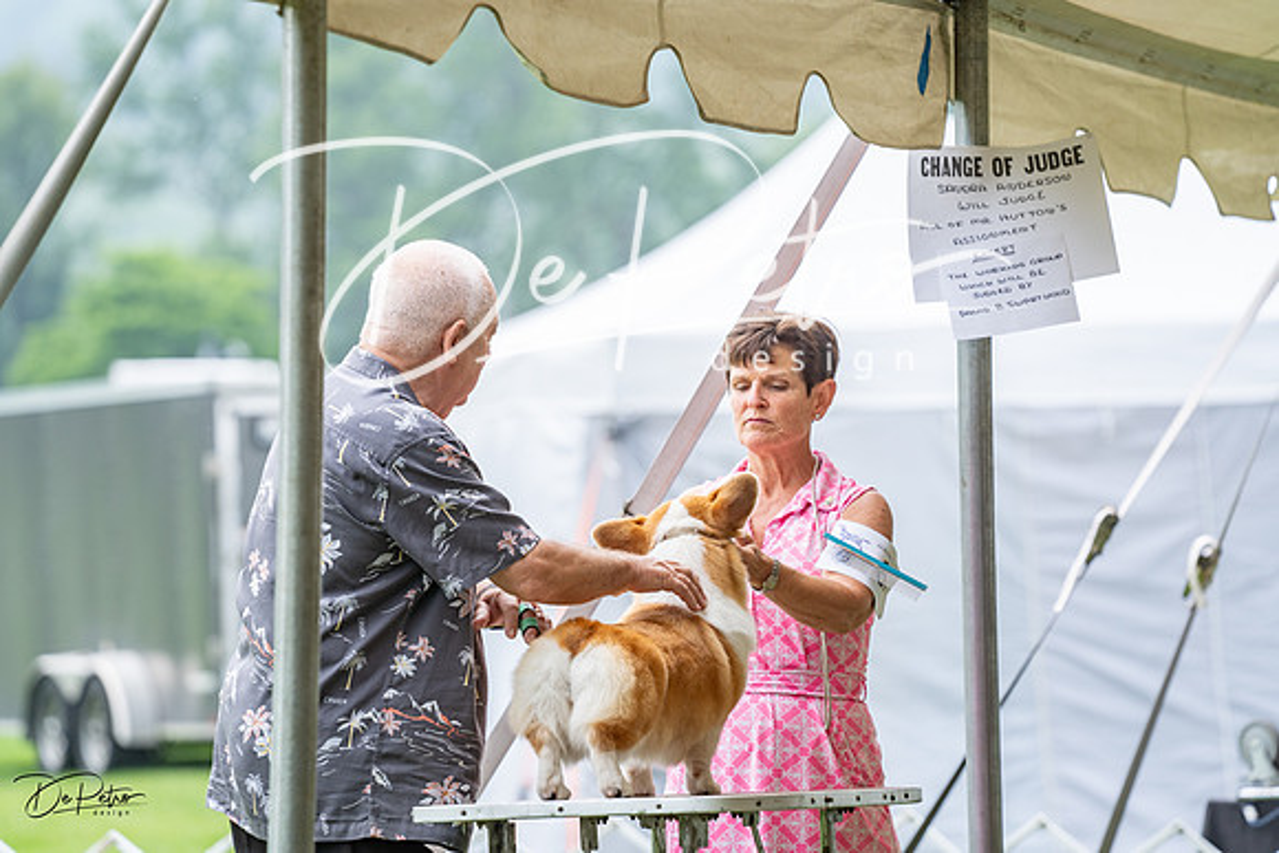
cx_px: 640
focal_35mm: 200
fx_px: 7107
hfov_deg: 10.3
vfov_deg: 6.9
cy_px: 426
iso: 400
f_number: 4.5
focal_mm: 200
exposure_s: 1/400
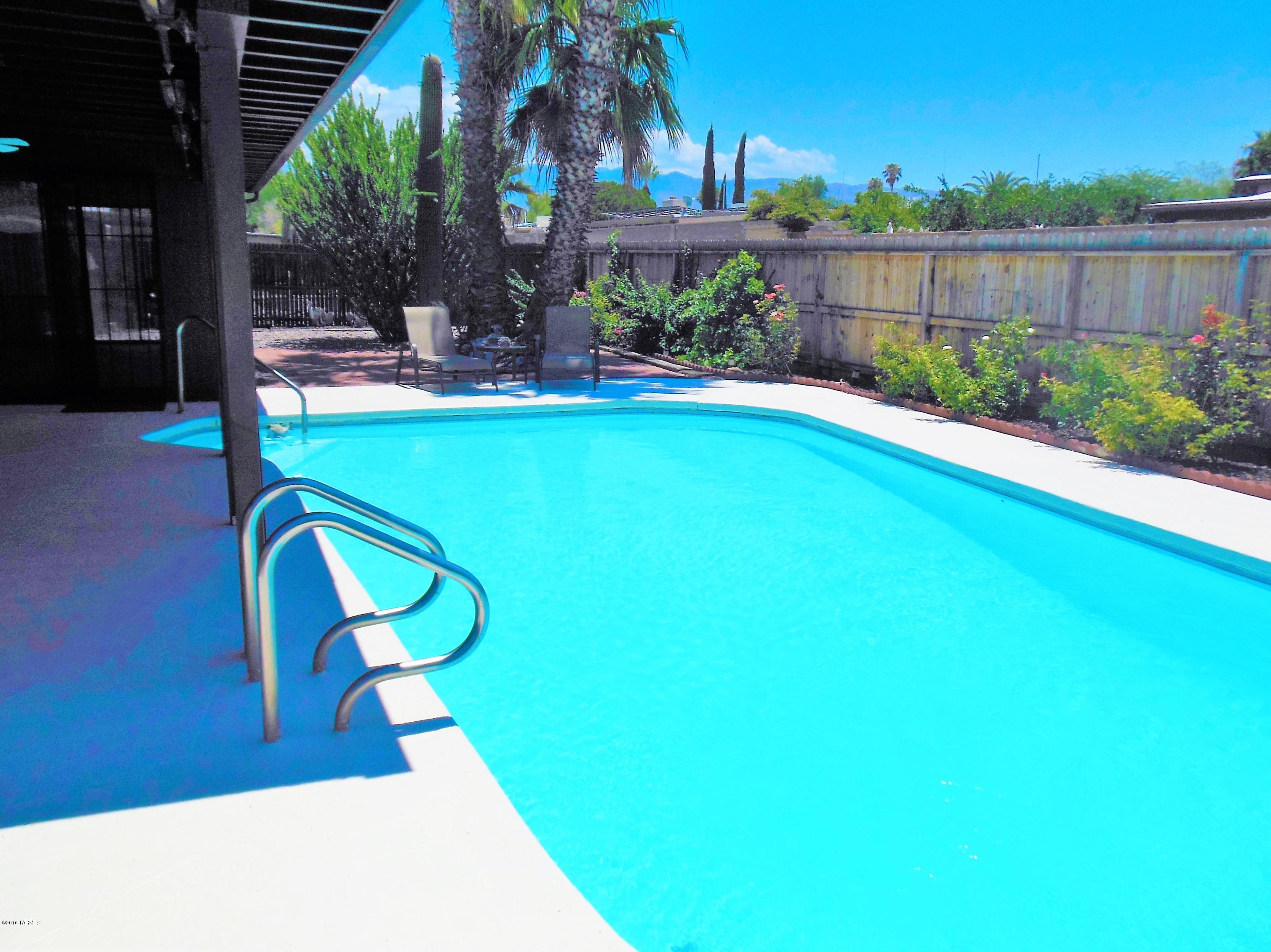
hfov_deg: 69.4
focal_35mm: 25
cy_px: 476
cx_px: 636
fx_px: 918
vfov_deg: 54.9
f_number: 6.4
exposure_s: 1/1250
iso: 125
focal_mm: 4.5
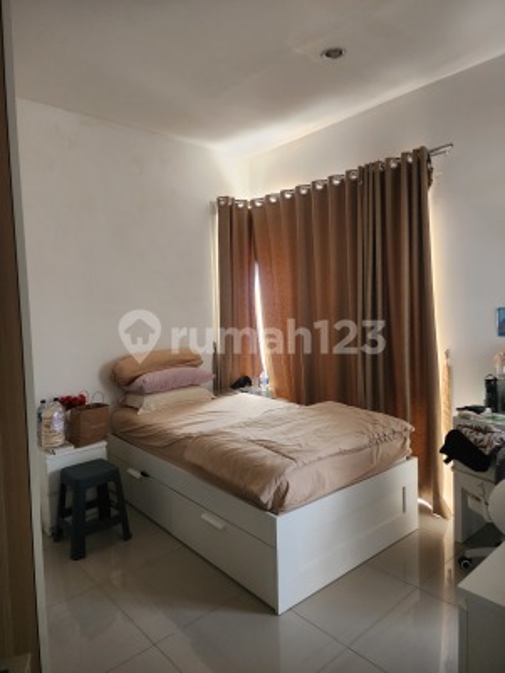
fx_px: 447
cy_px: 336
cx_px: 252
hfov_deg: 58.9
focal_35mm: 23
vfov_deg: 73.9
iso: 400
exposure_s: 1/100
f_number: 1.8
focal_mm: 6.4
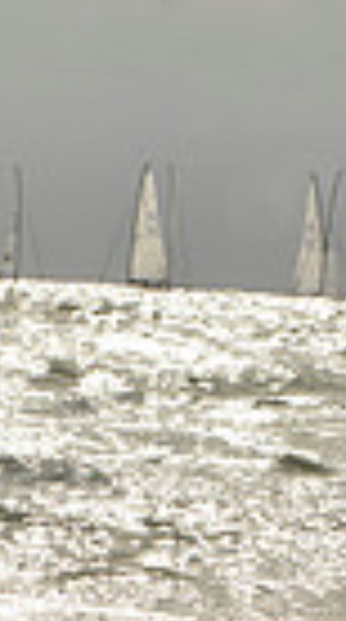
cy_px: 434
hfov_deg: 3.3
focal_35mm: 353
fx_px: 5793
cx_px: 1285
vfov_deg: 6.1
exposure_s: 1/2000
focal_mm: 80
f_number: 10
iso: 400
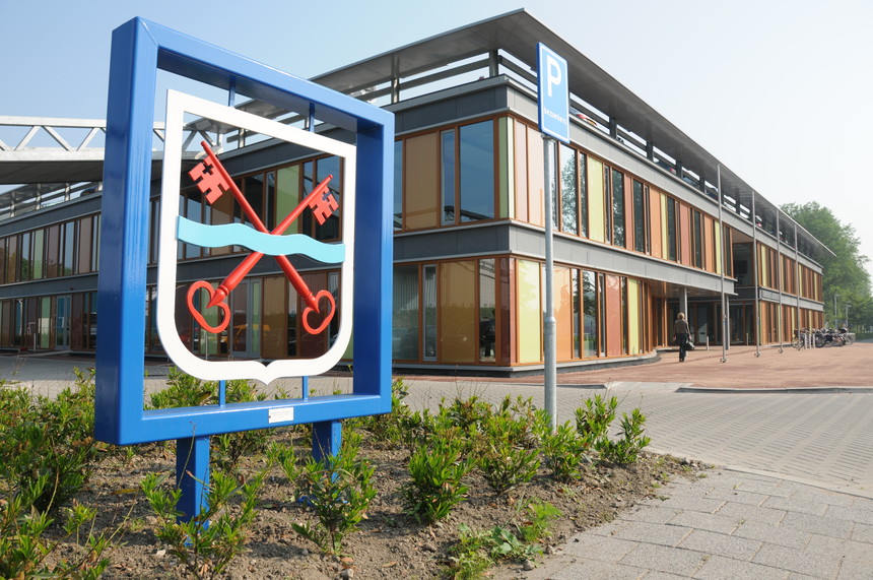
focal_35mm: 27
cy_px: 290
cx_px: 436
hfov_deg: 67.5
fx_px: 654
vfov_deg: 47.8
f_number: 9
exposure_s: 1/320
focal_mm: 18
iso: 200
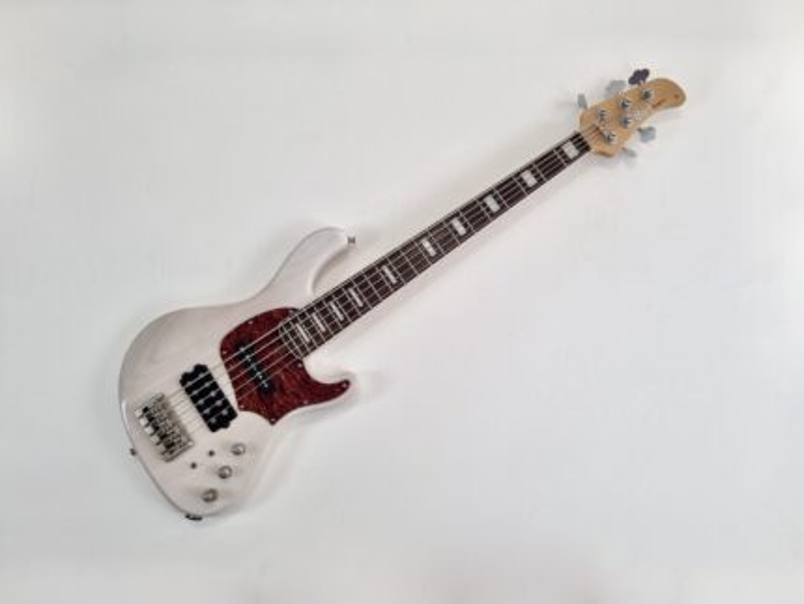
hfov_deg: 67.3
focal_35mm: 26
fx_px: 604
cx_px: 402
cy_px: 302
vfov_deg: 53.1
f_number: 1.8
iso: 64
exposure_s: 1/100
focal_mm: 5.4
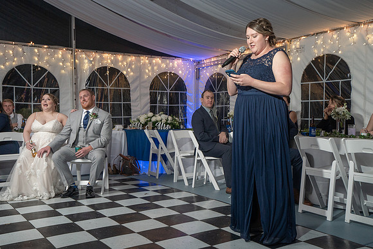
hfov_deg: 49.2
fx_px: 407
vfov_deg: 34.0
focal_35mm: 39
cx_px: 204
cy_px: 133
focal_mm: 35
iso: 2000
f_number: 5.6
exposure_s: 1/250
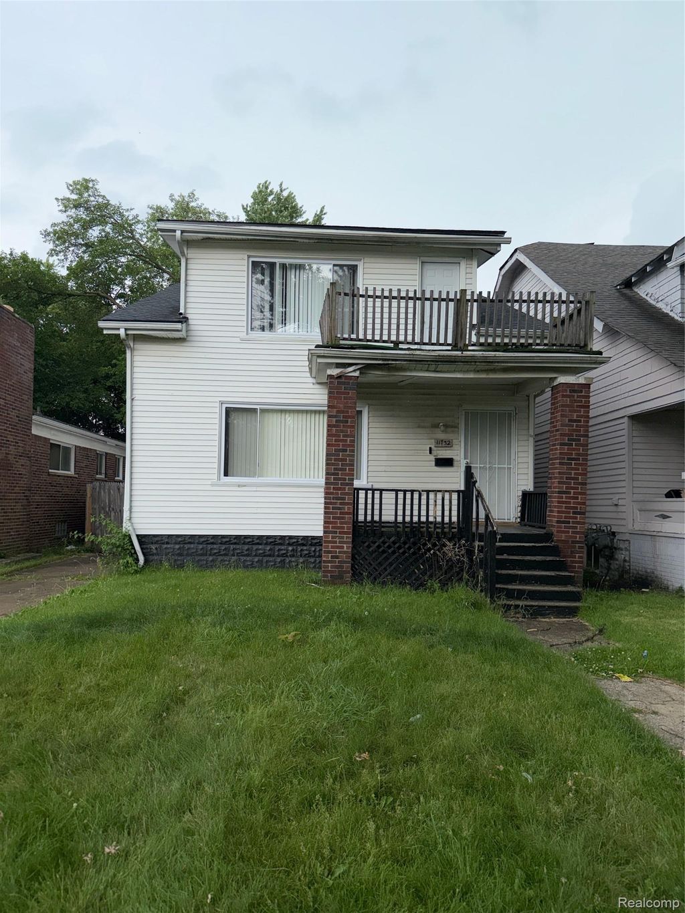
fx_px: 633
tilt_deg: +3.8
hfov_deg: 56.8
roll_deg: -1.0
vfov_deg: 71.6
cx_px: 342
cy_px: 456
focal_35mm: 24
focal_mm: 6.76
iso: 50
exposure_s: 1/1151
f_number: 1.78
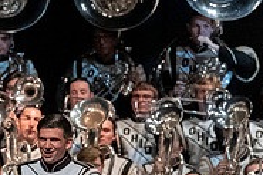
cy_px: 272
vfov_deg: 2.1
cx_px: -6
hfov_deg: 3.1
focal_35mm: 660
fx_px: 4817
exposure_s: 1/500
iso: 4000
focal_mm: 140
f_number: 4
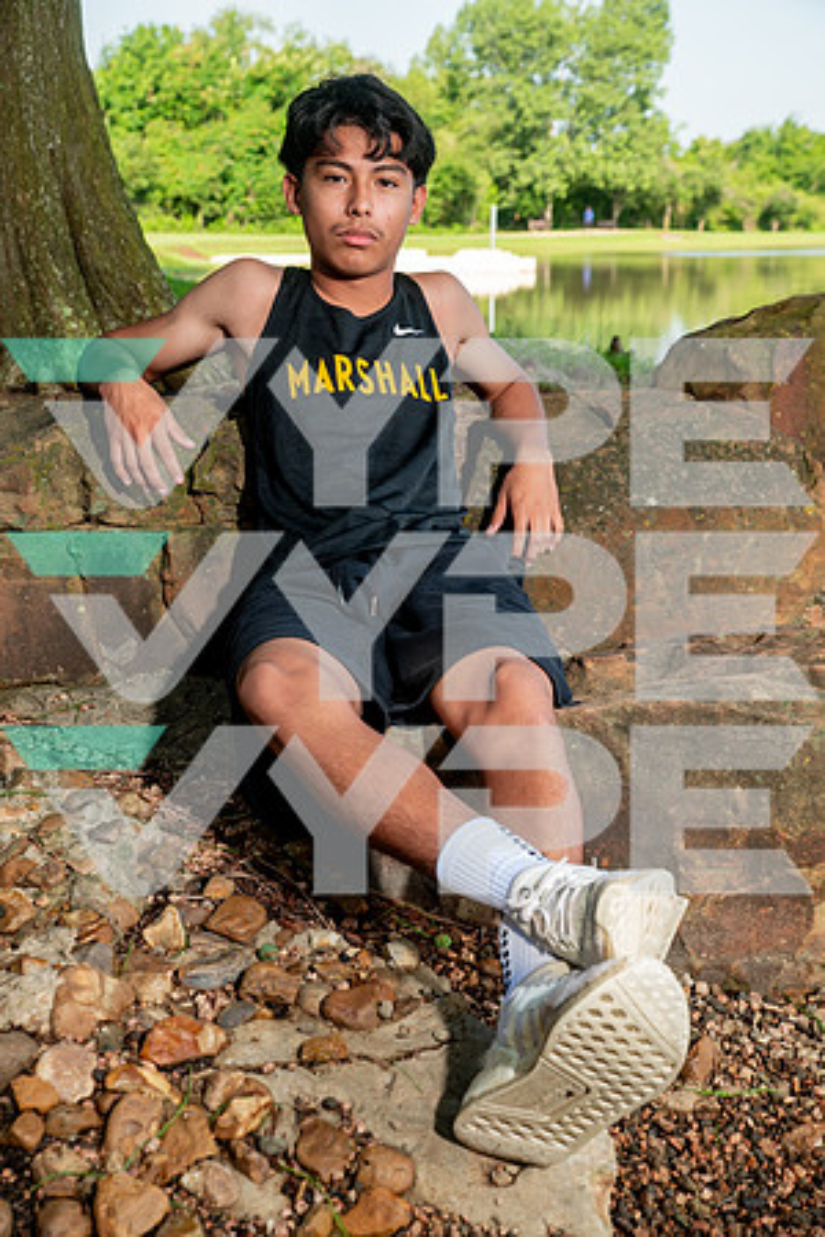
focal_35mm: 52
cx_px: 412
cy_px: 618
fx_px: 1787
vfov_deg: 38.2
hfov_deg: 26.0
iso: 200
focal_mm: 52
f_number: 7.1
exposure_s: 1/200
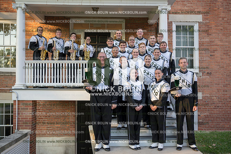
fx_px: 225
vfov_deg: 37.9
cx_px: 116
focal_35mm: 35
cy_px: 77
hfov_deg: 54.4
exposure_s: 1/60
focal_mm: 35
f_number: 4
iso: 125
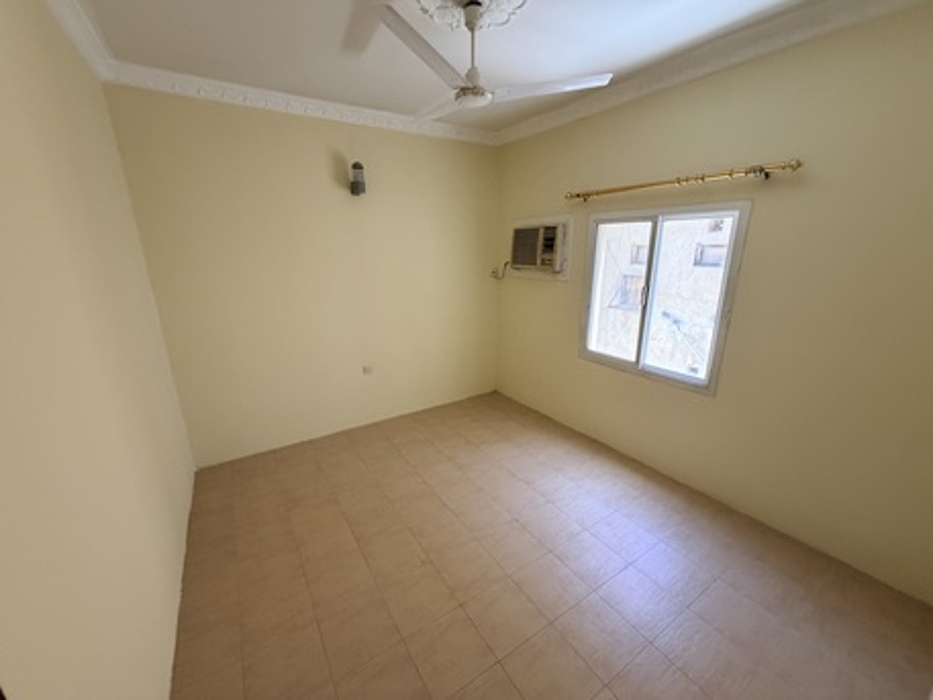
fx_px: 377
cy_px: 350
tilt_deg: -14.7
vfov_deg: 85.7
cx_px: 466
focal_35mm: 14
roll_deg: +0.7
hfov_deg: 102.0
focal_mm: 2.22
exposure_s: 1/60
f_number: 2.2
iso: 400
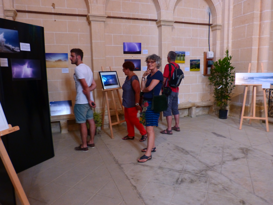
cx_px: 136
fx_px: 197
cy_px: 102
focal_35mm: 25
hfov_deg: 69.4
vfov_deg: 54.9
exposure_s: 1/15
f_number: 2.8
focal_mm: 4.5
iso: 400
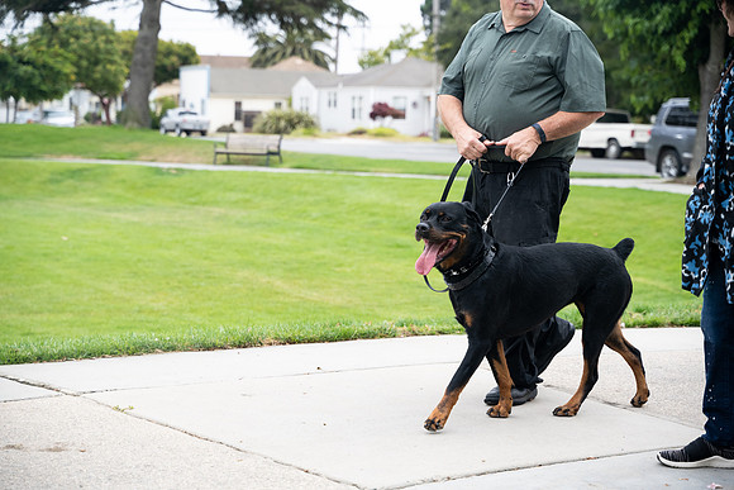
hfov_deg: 27.0
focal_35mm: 75
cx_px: 367
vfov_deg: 18.2
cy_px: 245
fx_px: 1529
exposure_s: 1/500
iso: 640
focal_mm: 75
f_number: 4
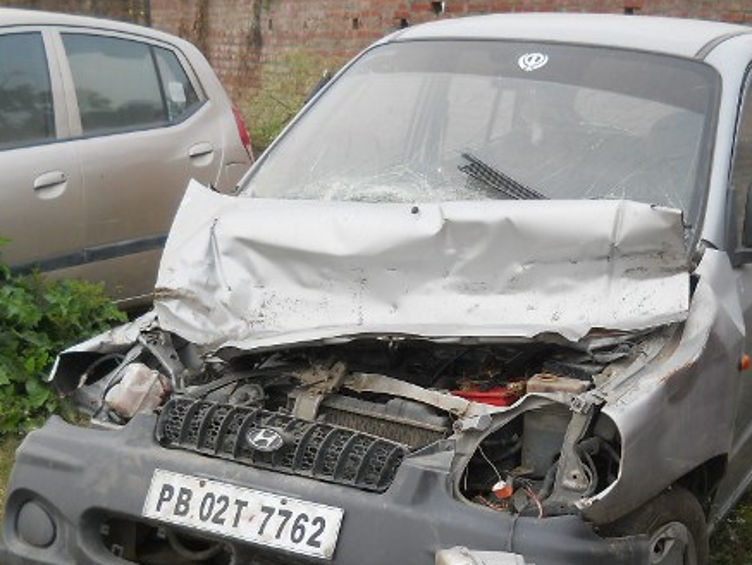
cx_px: 456
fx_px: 1304
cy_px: 376
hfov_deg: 32.1
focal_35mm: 60
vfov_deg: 24.3
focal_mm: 6.72
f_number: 3.1
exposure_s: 1/80
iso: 80
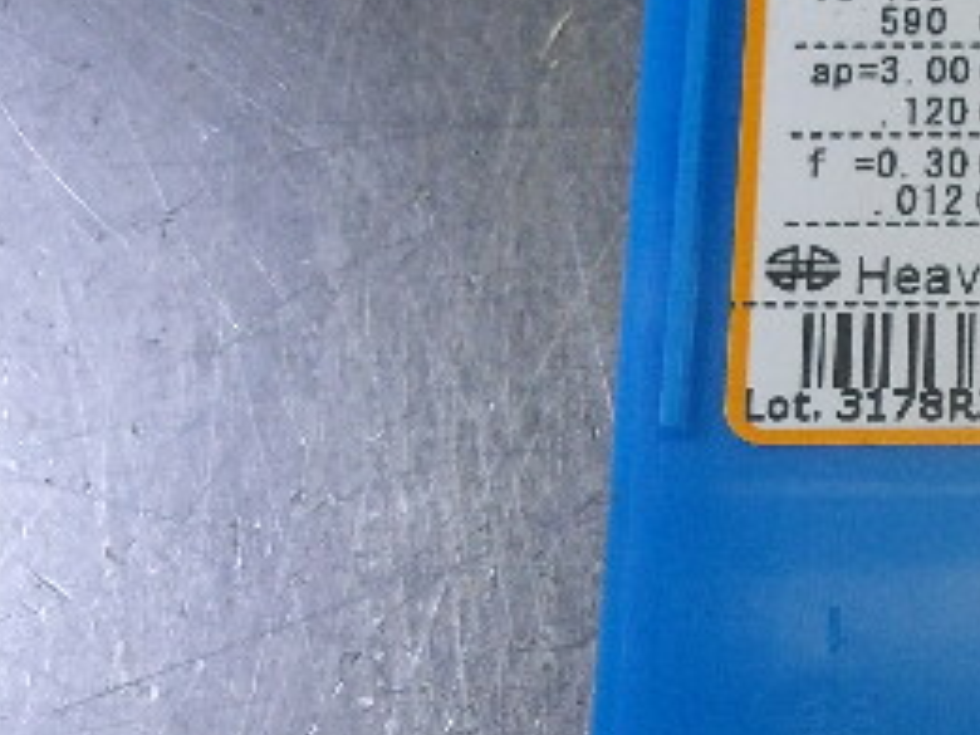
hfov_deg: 22.0
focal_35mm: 83
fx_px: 2350
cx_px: 1127
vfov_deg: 17.7
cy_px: 467
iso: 606
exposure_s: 1/60
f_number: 10.4
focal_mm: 4.9
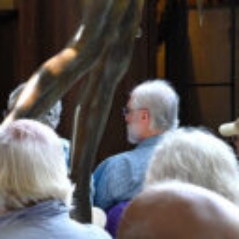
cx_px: -228
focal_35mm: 203
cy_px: 83
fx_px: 1586
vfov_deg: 8.6
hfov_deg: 8.2
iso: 1000
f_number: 8
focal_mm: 52
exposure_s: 1/60
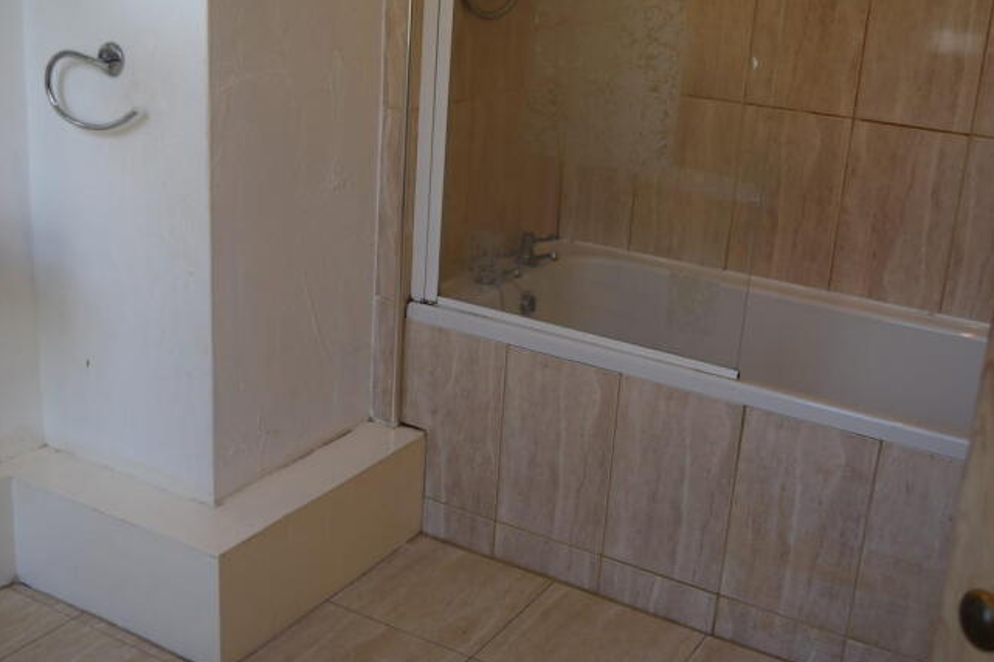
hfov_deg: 42.8
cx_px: 492
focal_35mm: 46
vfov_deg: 29.2
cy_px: 334
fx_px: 1270
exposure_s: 1/100
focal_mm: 30
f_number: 5
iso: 400
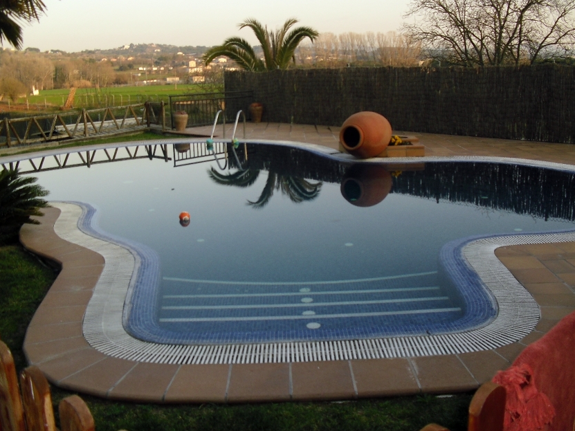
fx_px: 648
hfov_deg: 47.9
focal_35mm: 39
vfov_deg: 36.8
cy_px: 204
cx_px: 289
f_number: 3.1
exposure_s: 1/200
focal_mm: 6.3
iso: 80
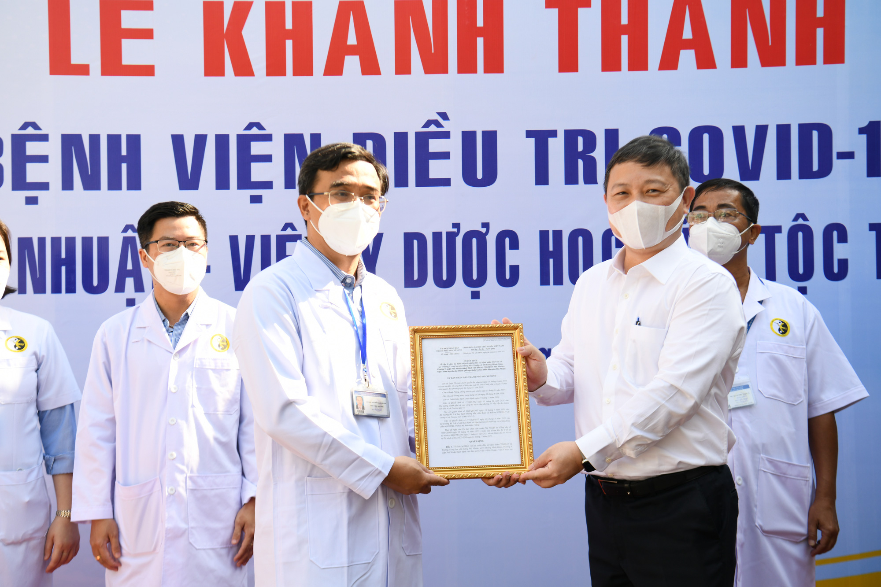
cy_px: 294
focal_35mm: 55
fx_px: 1346
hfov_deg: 36.2
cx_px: 440
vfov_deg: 24.6
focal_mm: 55
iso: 320
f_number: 5
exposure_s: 1/500
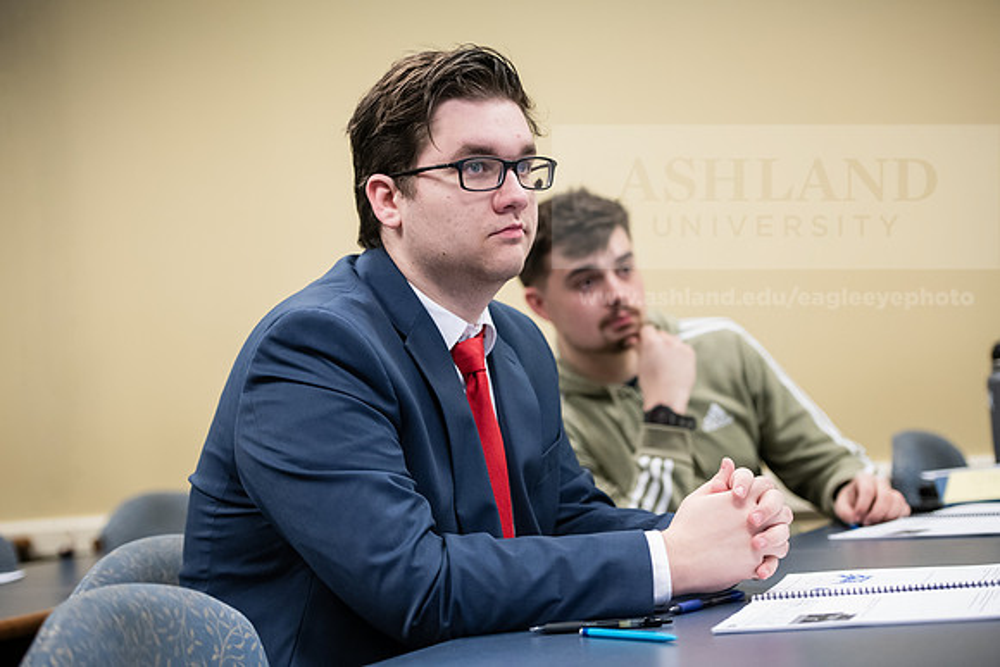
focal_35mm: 85
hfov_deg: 23.9
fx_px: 2362
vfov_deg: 16.1
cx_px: 500
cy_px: 334
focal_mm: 85
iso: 2000
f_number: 3.2
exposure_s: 1/160
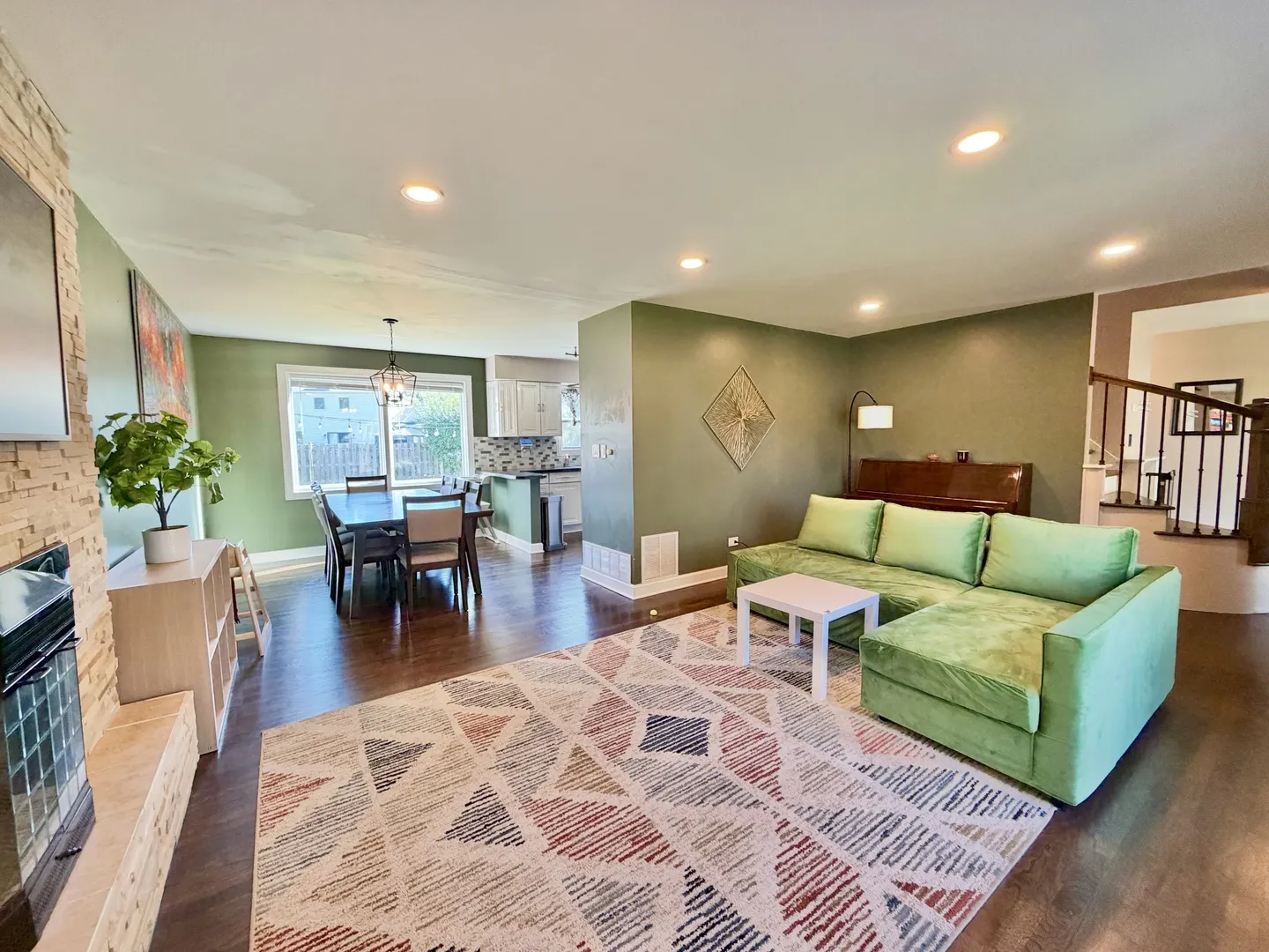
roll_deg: +1.5
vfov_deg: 85.7
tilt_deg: -5.0
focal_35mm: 14
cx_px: 634
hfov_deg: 102.1
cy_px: 476
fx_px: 513
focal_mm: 2.22
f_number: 2.2
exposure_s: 1/120
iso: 320
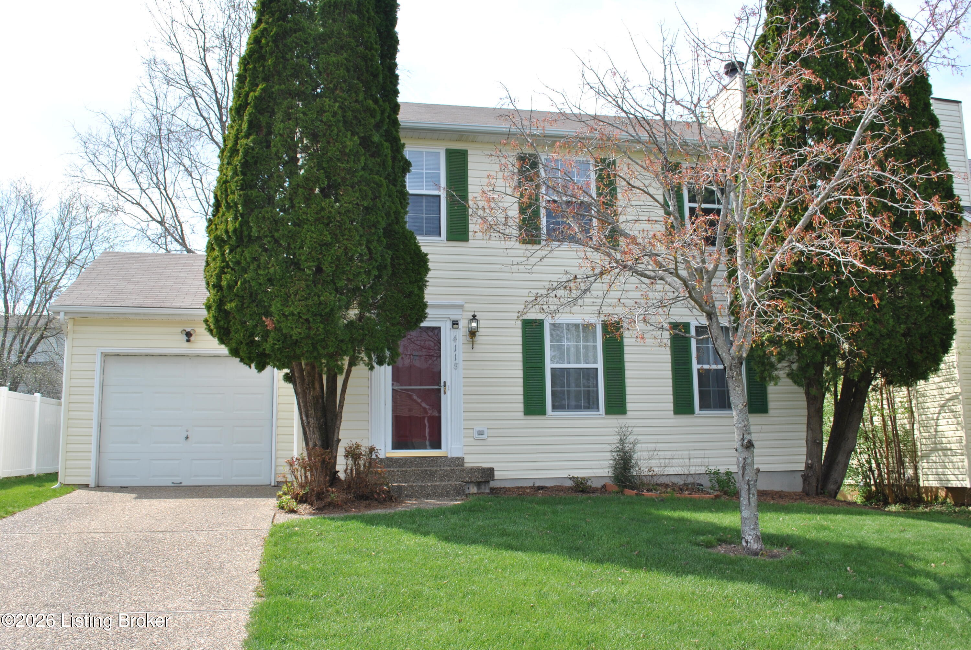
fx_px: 891
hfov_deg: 57.2
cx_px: 486
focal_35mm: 33
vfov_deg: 40.1
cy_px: 325
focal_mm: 22
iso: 100
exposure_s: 1/200
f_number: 8
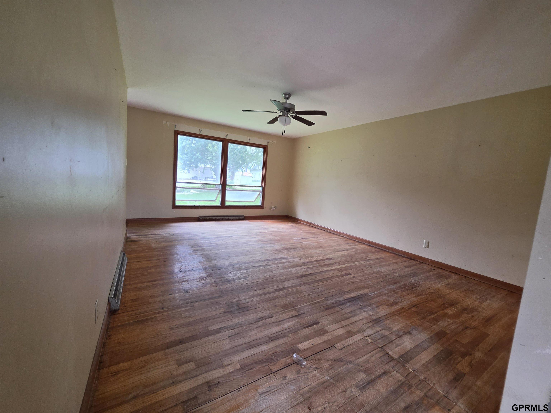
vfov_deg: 89.9
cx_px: 276
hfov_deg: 106.2
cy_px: 206
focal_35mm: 13
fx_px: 207
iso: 80
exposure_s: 1/120
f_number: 1.9
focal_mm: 2.2
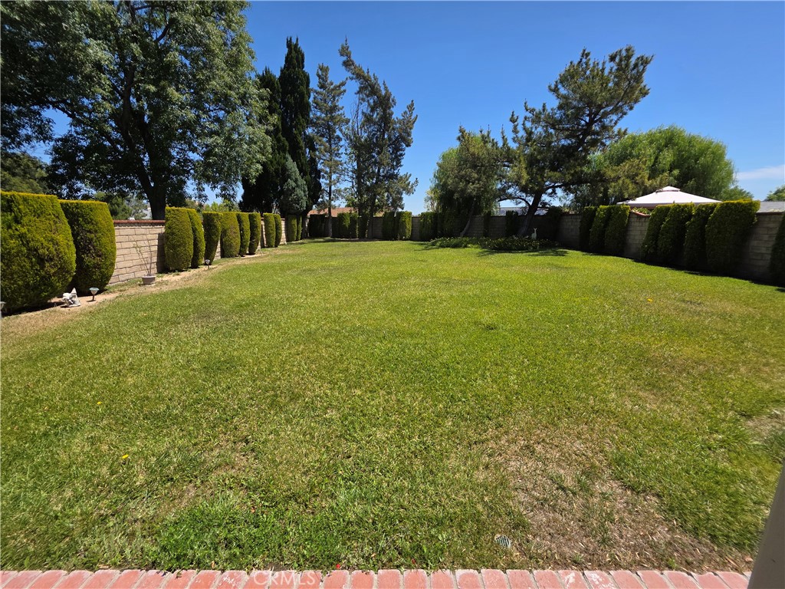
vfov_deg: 89.9
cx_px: 392
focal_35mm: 13
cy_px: 294
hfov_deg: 106.2
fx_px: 295
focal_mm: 2.2
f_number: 1.9
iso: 40
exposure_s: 1/2094
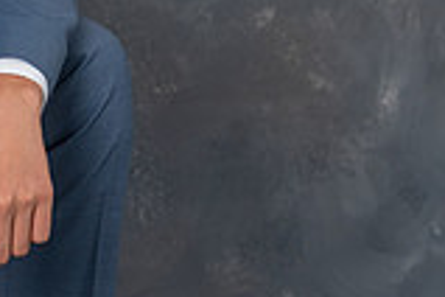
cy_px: -304
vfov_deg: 5.3
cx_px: -140
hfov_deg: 8.0
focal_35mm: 255
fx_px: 3152
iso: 200
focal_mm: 56
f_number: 5.6
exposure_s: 1/160
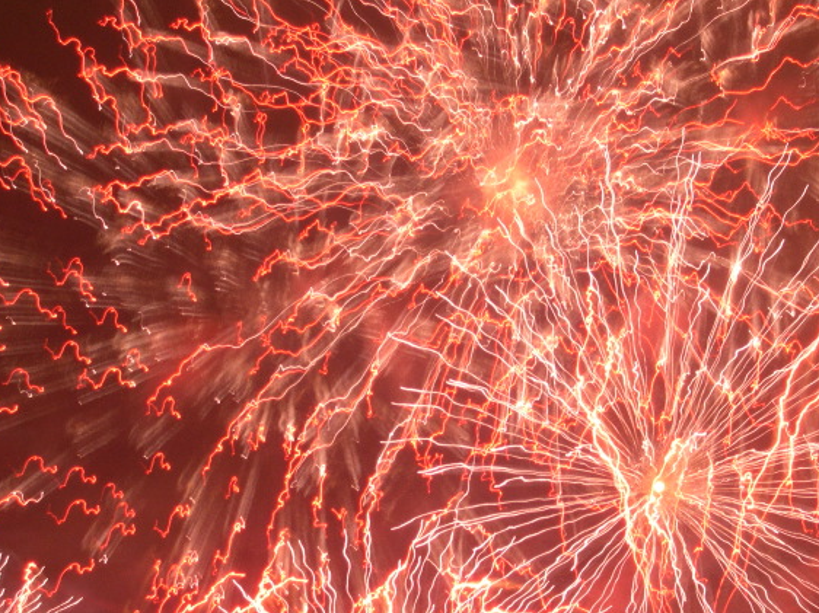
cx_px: 517
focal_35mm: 131
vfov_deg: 11.3
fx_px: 3098
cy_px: 365
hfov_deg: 15.0
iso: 100
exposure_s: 4
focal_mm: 19.5
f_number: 12
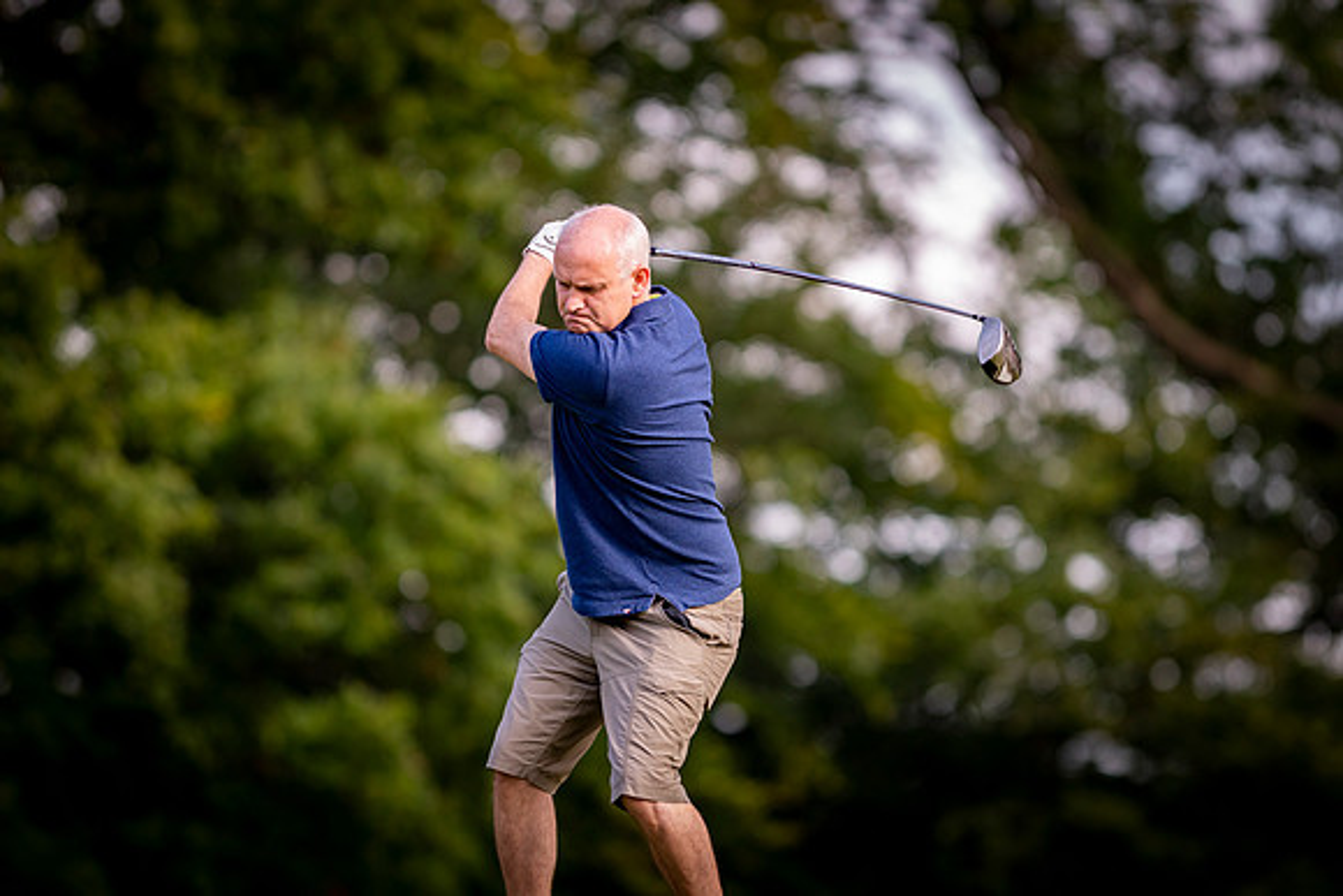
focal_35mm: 450
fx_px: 16791
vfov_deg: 3.1
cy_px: 448
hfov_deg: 4.6
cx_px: 672
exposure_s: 1/1000
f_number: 2.8
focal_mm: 300
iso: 320
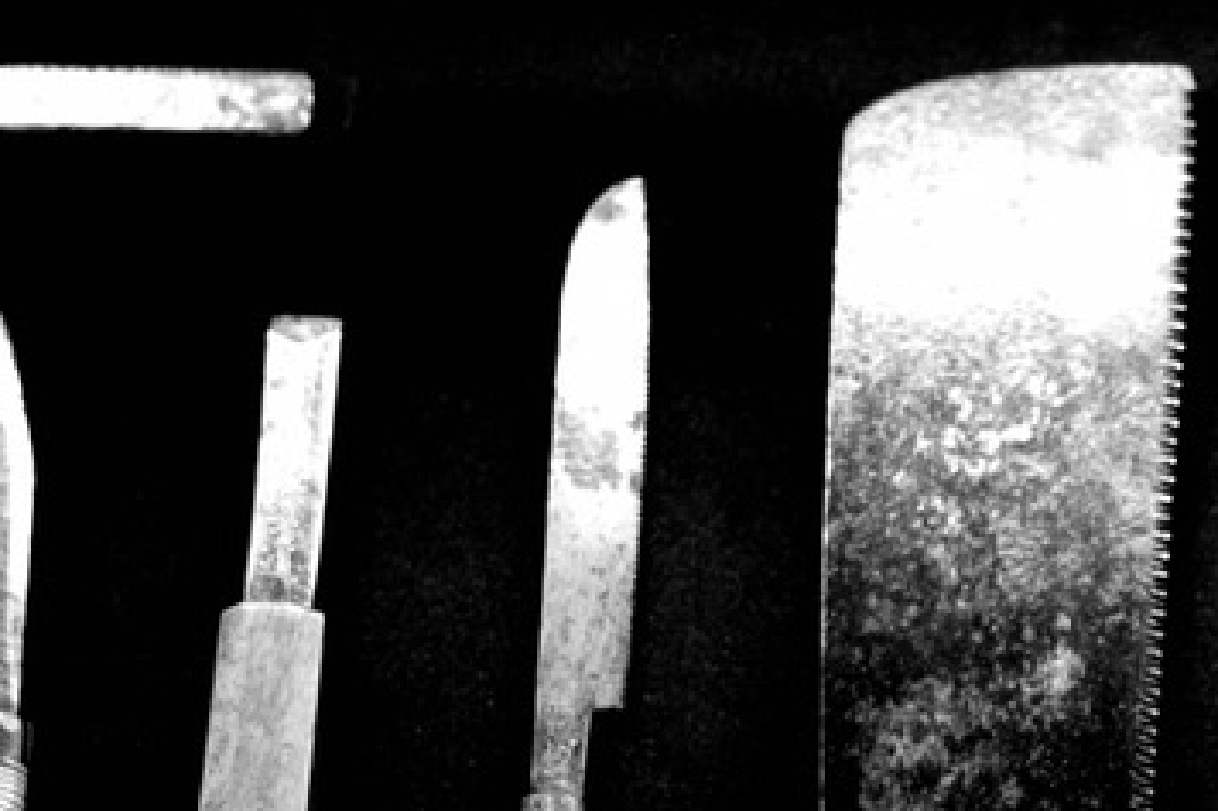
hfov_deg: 16.0
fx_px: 4126
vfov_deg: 10.8
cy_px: 1218
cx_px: 1529
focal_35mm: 122
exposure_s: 1/40
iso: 640
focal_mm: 26
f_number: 2.8
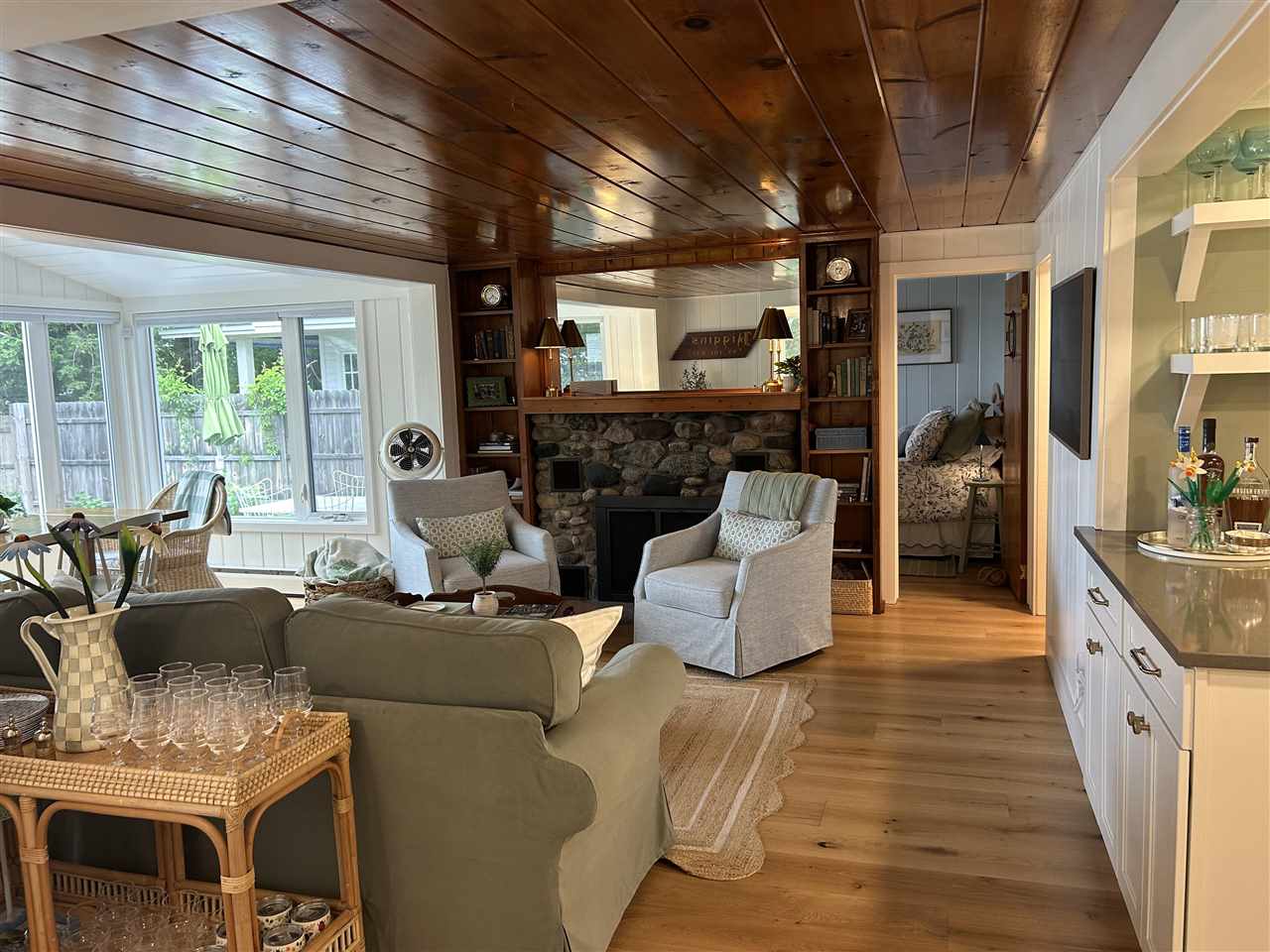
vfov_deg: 53.1
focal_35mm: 26
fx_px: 954
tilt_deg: -5.9
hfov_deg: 67.3
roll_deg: +2.2
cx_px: 635
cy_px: 476
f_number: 1.5
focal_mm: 5.7
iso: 100
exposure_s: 1/60
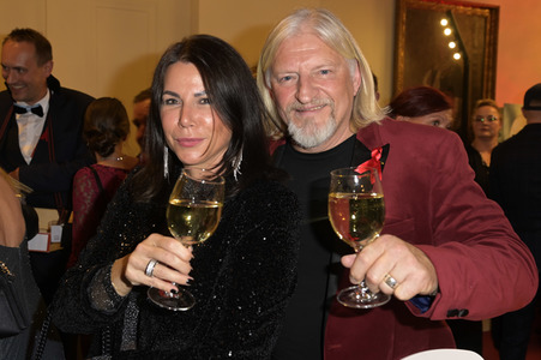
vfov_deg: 37.8
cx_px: 270
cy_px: 180
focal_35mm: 35
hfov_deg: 54.5
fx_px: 526
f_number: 5
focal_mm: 35
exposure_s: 1/50
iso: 1600
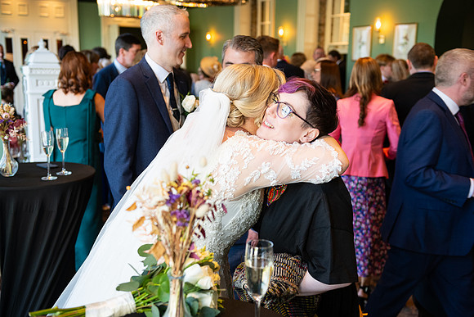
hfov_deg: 48.4
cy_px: 158
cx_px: 237
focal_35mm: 40
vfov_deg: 33.4
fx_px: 527
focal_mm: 40
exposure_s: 1/160
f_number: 3.5
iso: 800
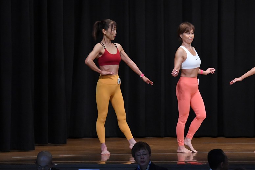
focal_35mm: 225
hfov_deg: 9.2
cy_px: 85
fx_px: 1593
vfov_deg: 6.1
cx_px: 128
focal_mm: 150
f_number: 5.6
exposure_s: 1/400
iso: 6400
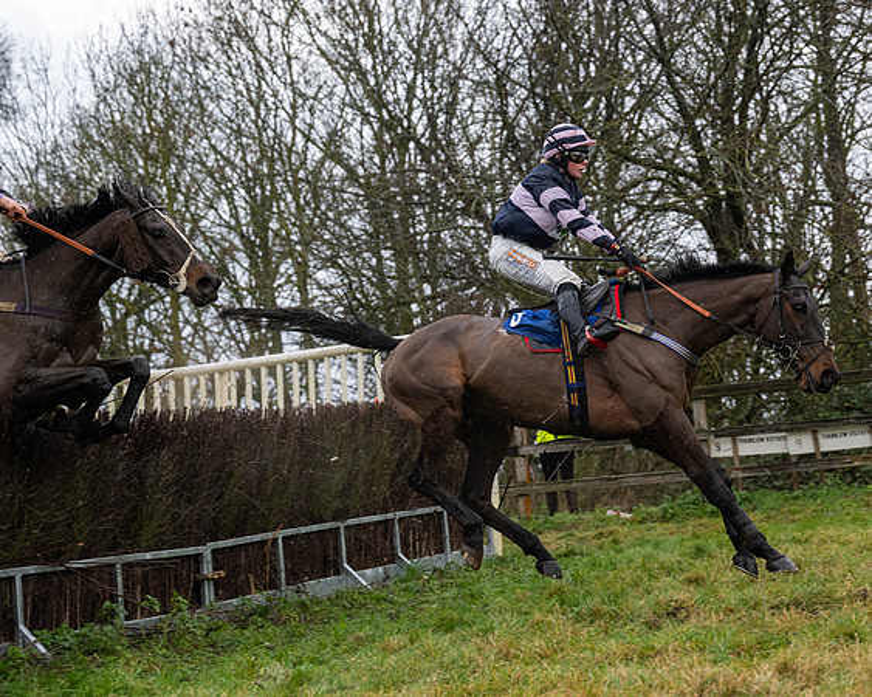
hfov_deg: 24.2
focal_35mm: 79
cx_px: 458
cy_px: 348
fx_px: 2034
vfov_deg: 19.4
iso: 800
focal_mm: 70
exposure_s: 1/1250
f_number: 4
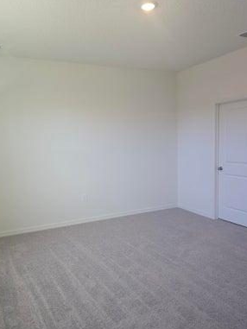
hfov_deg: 48.3
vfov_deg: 61.6
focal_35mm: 29
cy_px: 168
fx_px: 276
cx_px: 124
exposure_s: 1/120
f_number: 1.7
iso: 100
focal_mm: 6.3
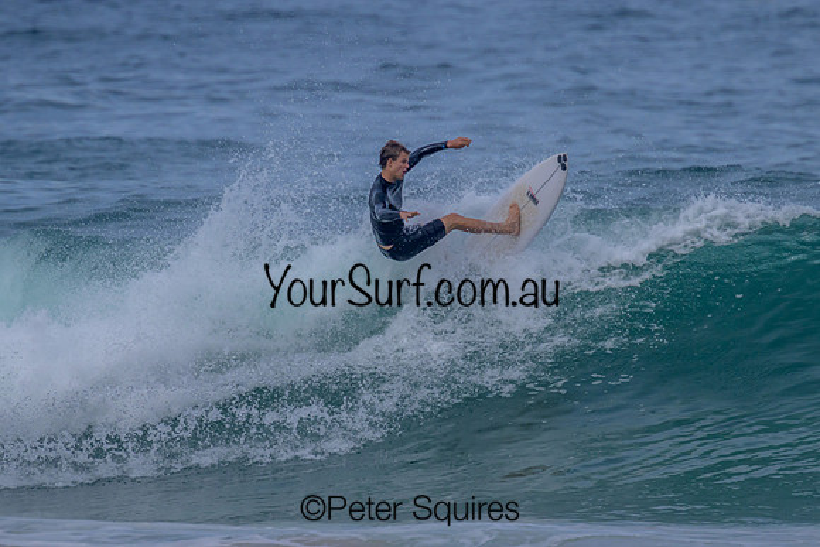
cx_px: 451
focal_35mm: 1077
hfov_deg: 1.9
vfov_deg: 1.3
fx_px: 24529
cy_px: 271
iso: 560
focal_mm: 800
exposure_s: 1/2000
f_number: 11
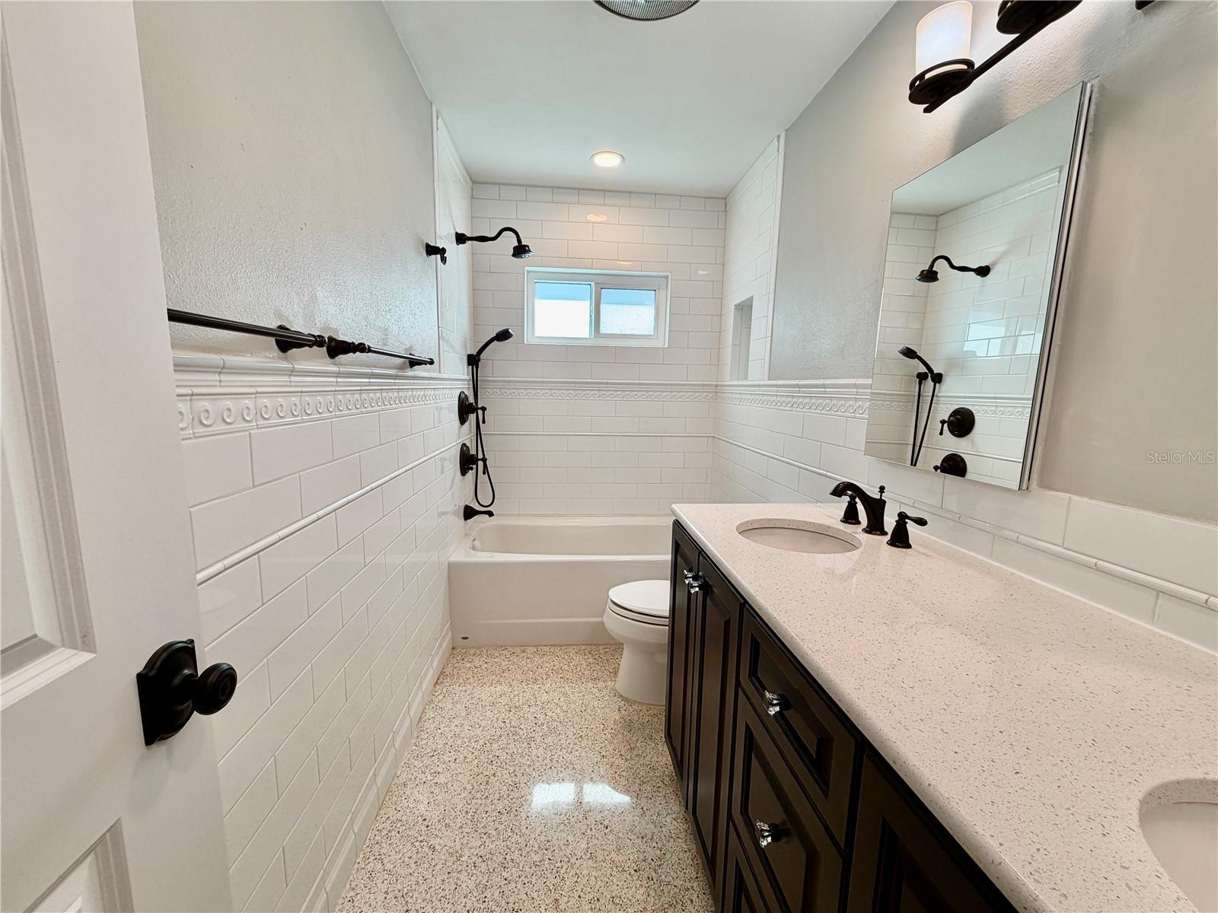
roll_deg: -0.8
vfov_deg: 85.7
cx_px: 609
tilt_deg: -8.7
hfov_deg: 102.1
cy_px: 456
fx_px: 493
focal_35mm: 14
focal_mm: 2.22
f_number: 2.2
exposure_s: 1/120
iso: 50
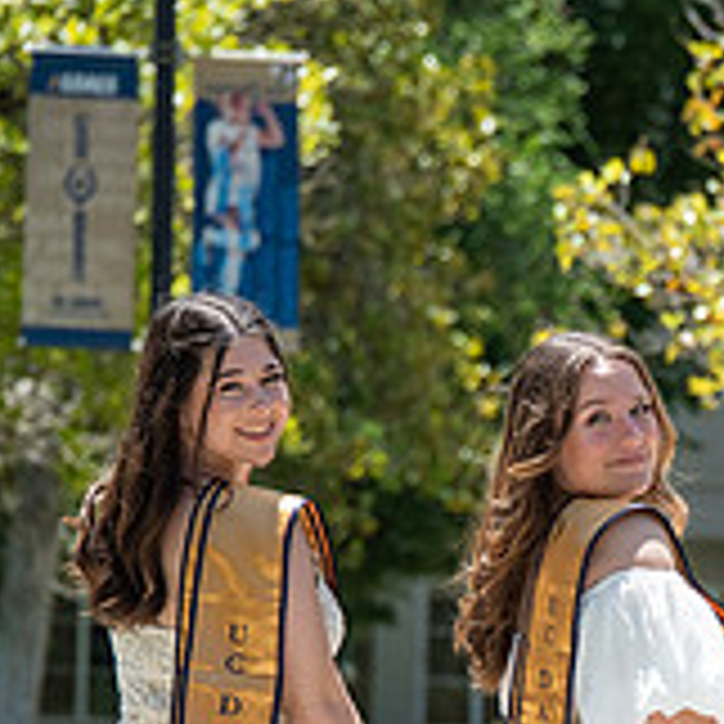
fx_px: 10530
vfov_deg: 3.9
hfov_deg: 3.9
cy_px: 704
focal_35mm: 445
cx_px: 967
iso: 500
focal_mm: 145
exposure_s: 1/2000
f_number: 5.6
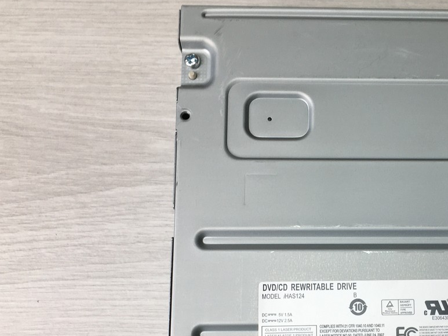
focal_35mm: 54
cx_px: 380
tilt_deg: -80.2
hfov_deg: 34.1
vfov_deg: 26.4
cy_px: 277
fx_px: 699
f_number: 2.2
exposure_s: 1/100
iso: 32
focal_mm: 4.15
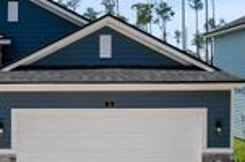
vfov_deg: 18.6
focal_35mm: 73
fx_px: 496
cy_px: 82
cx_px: -10
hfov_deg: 26.1
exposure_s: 1/640
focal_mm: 8.38
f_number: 2.8
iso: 150
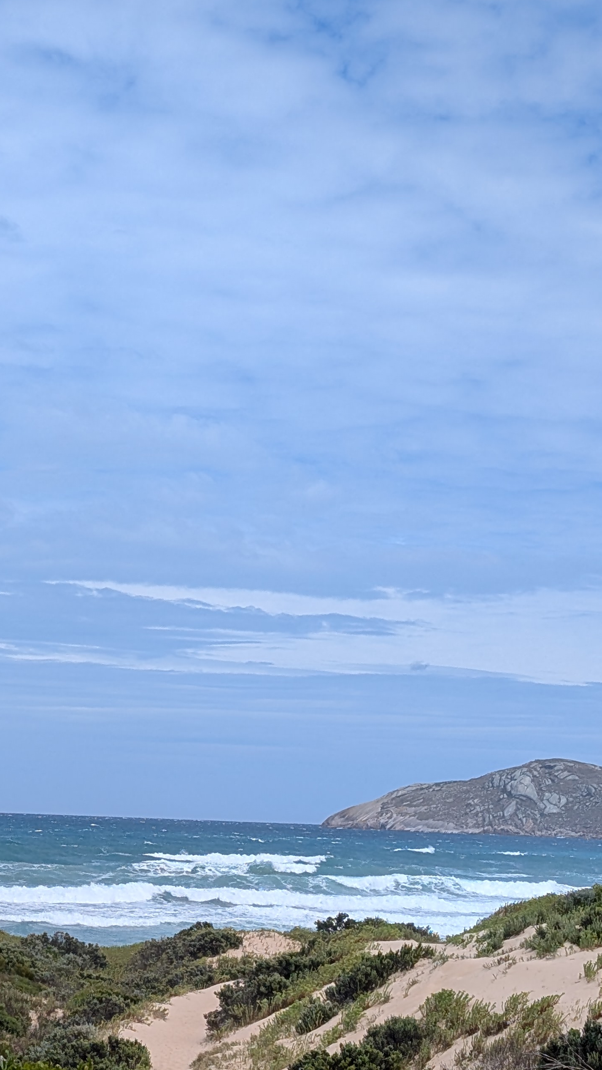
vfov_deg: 24.7
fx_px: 2440
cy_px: 501
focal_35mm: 86
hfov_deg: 13.7
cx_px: -127
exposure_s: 1/2532
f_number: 1.68
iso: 24
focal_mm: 6.9
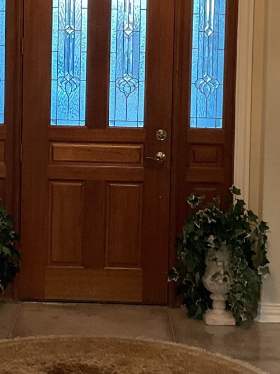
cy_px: 101
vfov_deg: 21.2
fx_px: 993
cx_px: 73
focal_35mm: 92
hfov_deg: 16.0
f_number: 1.8
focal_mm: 3
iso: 160
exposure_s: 1/60
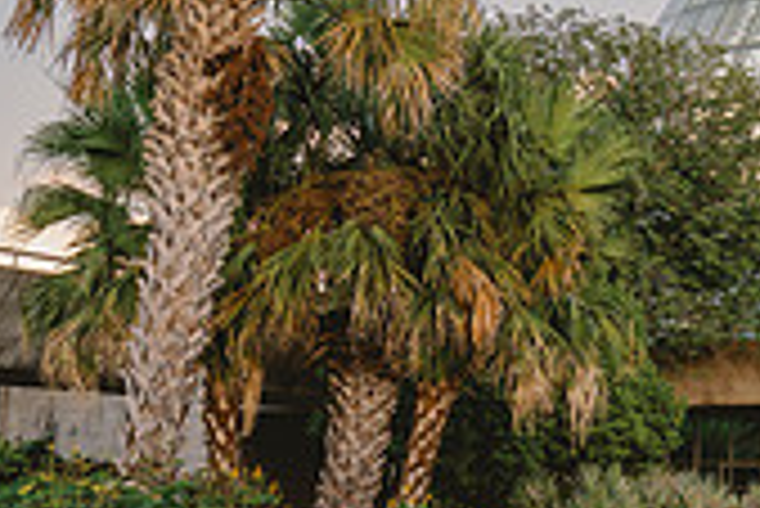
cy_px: 106
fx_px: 2388
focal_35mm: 113
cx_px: 1246
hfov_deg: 16.1
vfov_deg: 12.1
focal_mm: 33
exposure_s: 1/125
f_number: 8
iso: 200
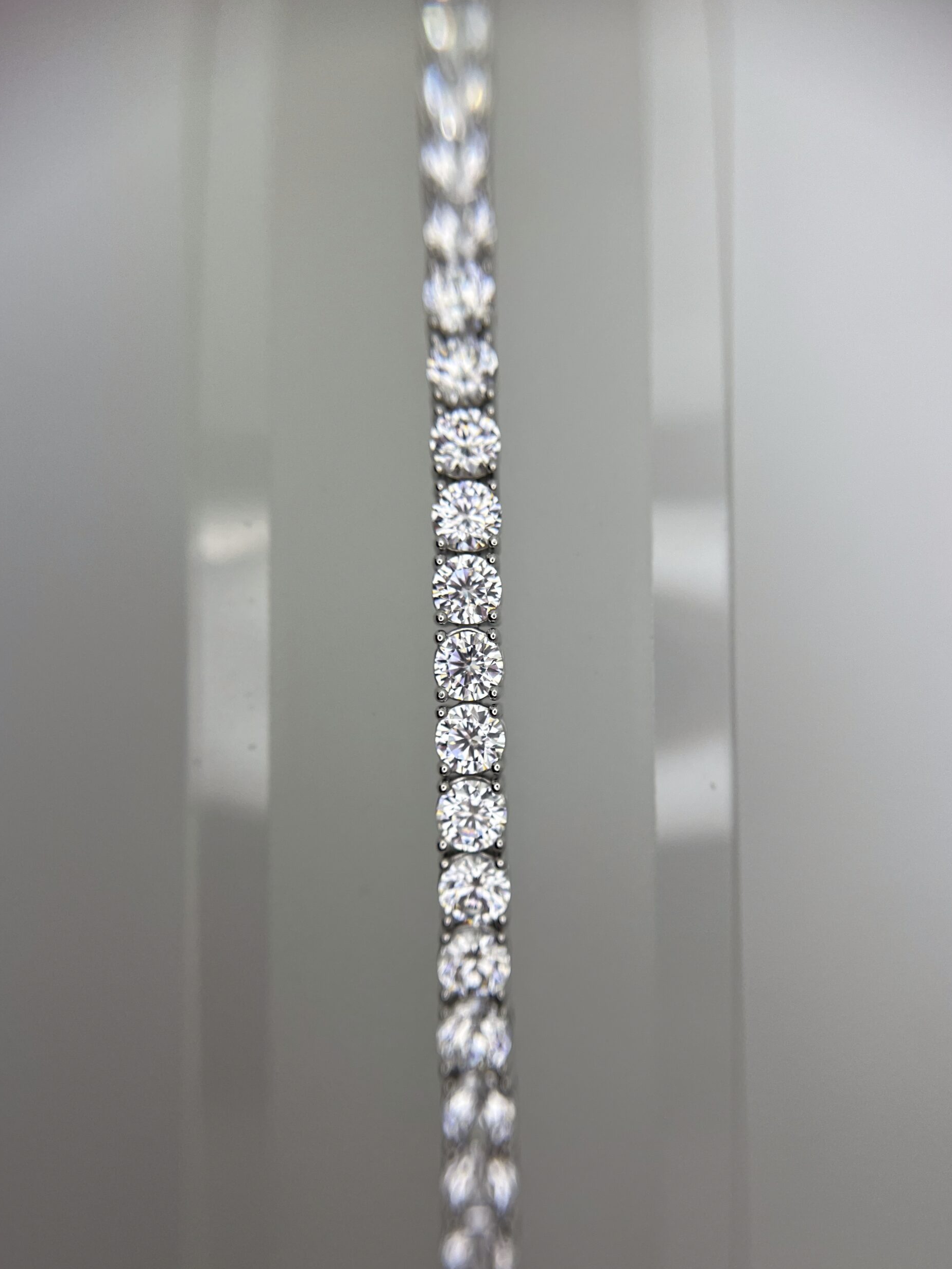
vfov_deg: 65.3
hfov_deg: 51.4
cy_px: 639
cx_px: 473
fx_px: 990
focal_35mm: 27
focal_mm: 5.1
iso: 50
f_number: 1.6
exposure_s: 1/1036
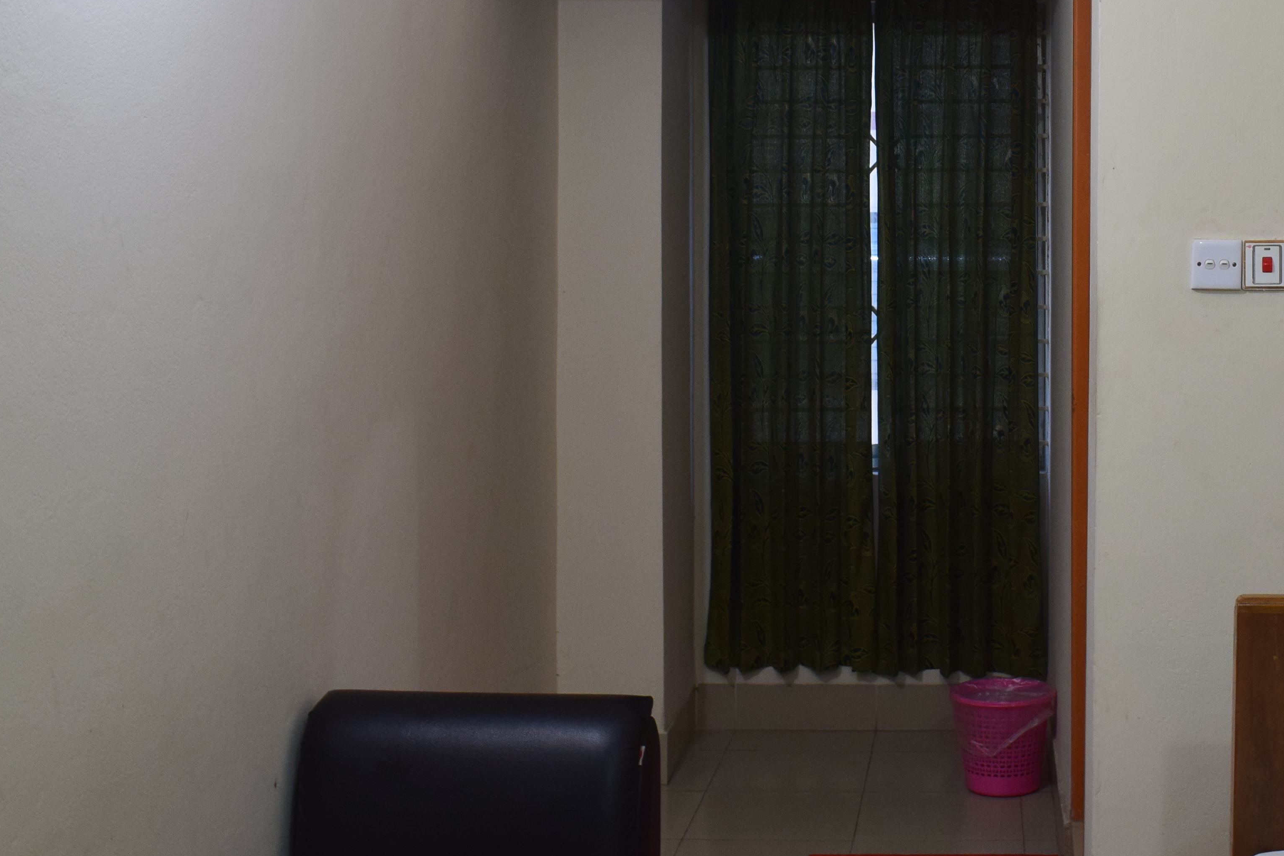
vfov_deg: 25.4
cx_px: 1021
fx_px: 1890
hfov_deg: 36.3
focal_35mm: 53
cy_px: 277
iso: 560
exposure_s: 1/15
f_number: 6.3
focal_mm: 18
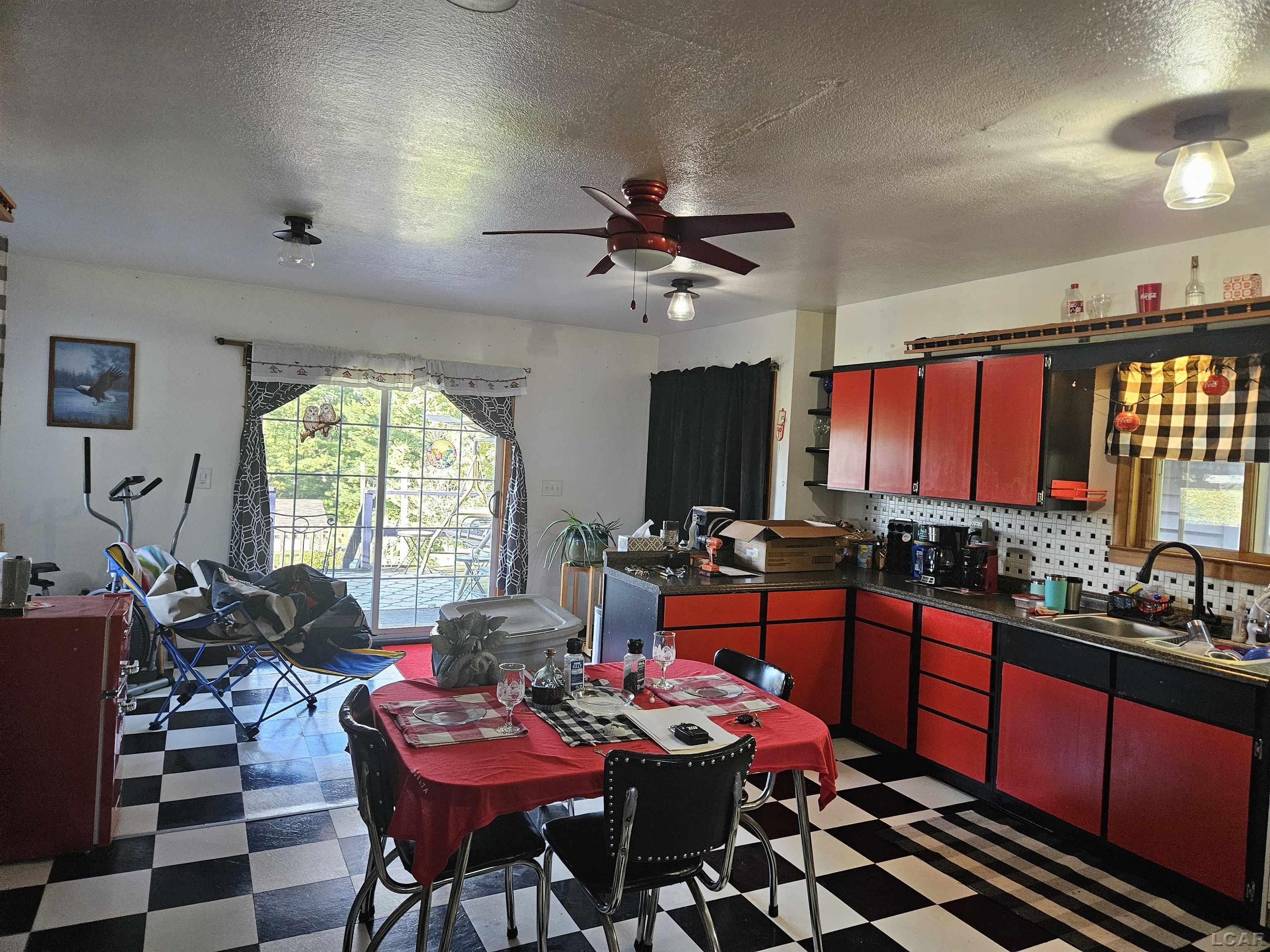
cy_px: 476
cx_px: 635
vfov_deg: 58.9
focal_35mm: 23
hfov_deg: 73.9
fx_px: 844
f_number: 1.8
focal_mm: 5.4
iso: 500
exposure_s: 1/120
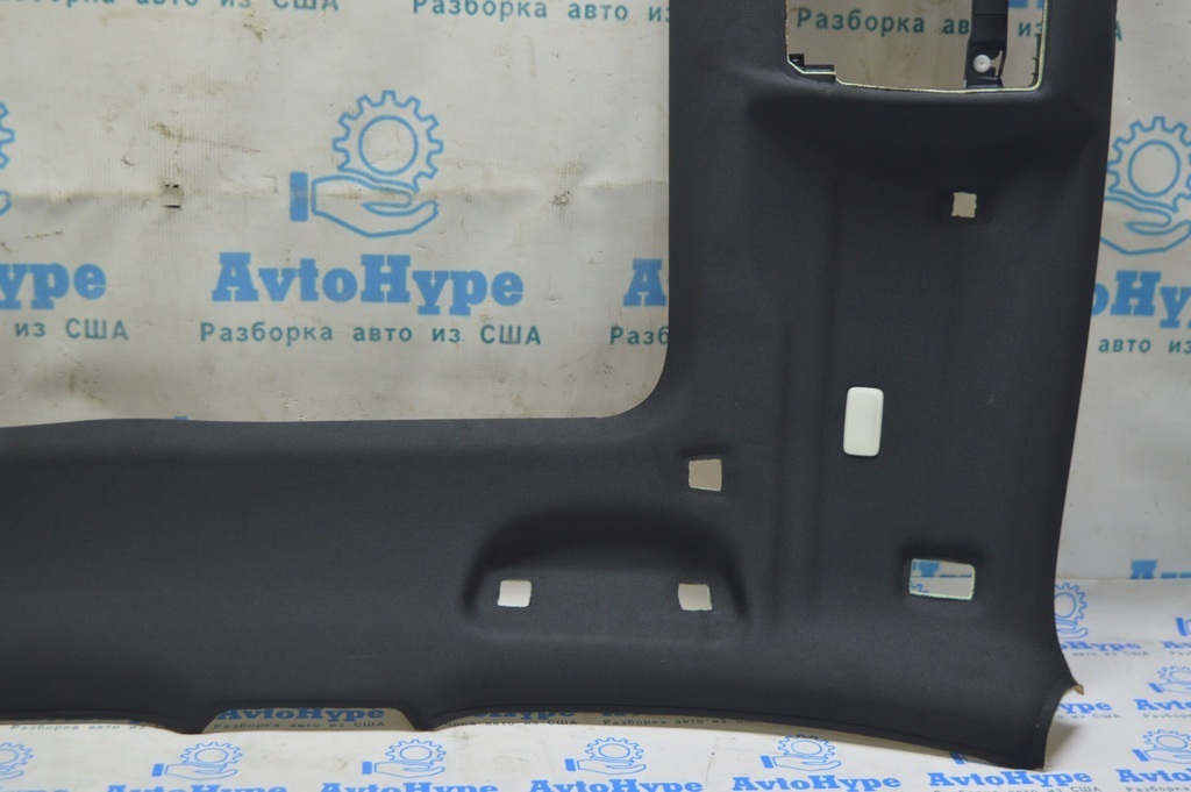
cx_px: 596
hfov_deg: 37.9
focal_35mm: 52
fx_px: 1735
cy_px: 396
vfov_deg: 25.7
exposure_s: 1/20
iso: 400
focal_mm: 35
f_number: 5.6
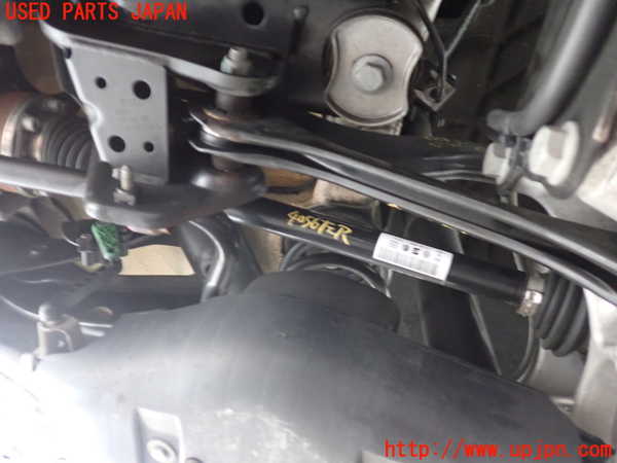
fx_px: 535
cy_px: 232
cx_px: 308
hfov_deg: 60.0
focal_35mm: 30
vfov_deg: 46.8
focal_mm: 5.4
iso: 800
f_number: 2.3
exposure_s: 1/25
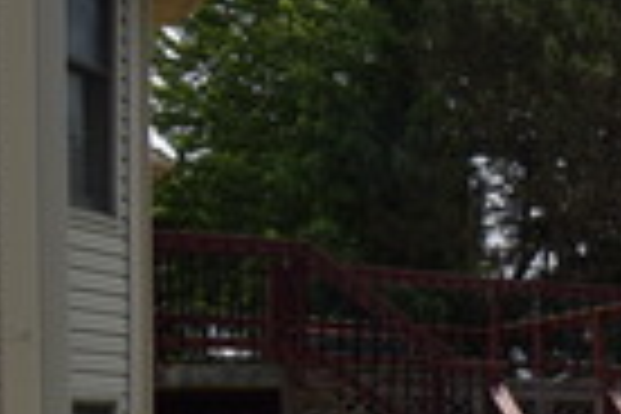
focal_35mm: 76
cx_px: 1053
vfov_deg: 17.0
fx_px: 1316
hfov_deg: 20.5
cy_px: 511
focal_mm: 11
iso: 100
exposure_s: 1/200
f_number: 10
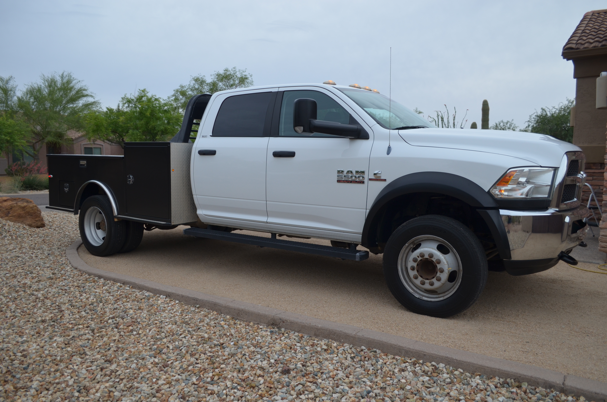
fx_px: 454
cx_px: 304
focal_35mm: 27
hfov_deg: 67.5
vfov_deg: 47.7
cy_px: 201
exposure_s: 1/400
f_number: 3.5
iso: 200
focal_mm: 18
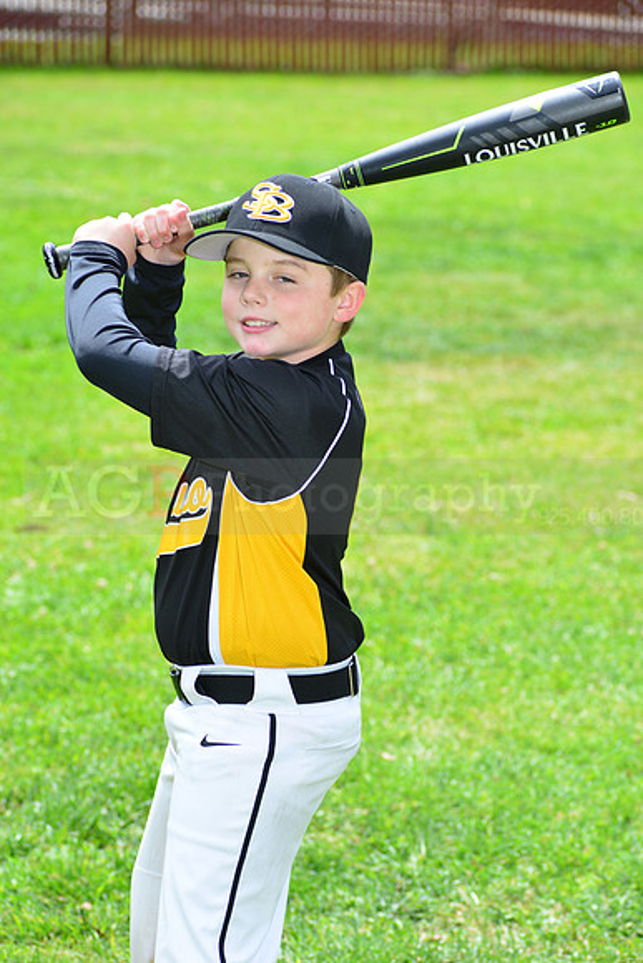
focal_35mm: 135
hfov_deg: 10.2
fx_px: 3614
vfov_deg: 15.2
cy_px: 482
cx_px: 322
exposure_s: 1/200
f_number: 8
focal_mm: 135
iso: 200
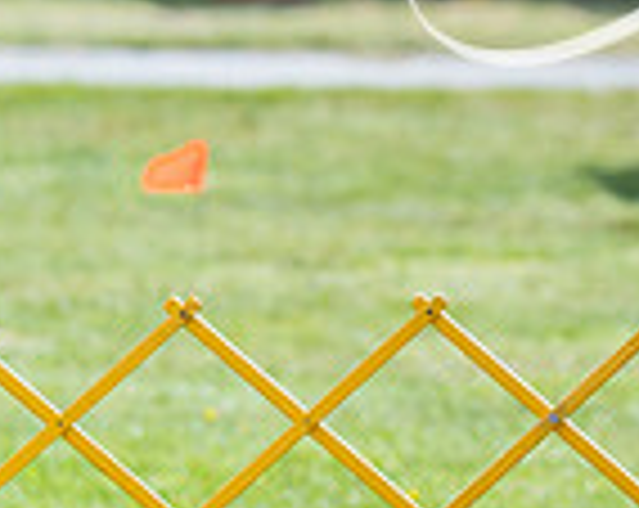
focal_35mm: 734
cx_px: 1058
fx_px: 13853
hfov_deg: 2.6
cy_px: 146
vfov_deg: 2.1
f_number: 4.5
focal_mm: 191
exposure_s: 1/1600
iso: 400
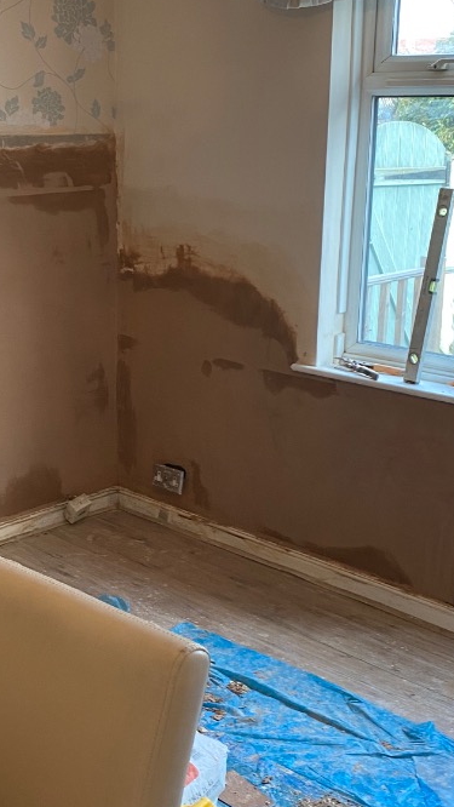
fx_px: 1091
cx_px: 145
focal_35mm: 51
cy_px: 400
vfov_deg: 40.6
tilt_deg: -15.4
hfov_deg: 23.4
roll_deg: -0.4
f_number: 1.8
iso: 80
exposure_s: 1/50
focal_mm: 4.25
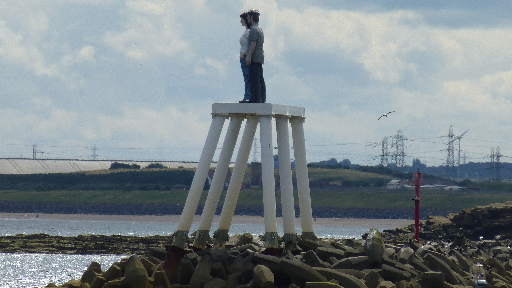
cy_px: 174
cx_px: 256
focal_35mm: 681
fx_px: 9245
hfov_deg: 3.2
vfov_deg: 1.8
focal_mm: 86
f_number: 6.4
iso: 100
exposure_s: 1/640
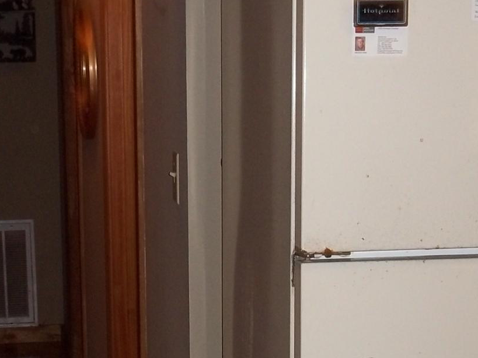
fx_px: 1243
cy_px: 304
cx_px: 105
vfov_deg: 16.3
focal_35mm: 90
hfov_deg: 21.5
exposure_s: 1/30
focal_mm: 6.5
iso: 160
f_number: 3.1
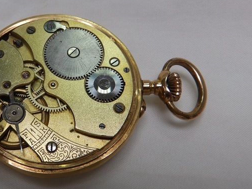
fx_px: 371
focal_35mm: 51
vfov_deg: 28.5
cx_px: 59
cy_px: 79
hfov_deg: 36.5
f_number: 3.7
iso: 80
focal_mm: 5.7
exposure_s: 1/40
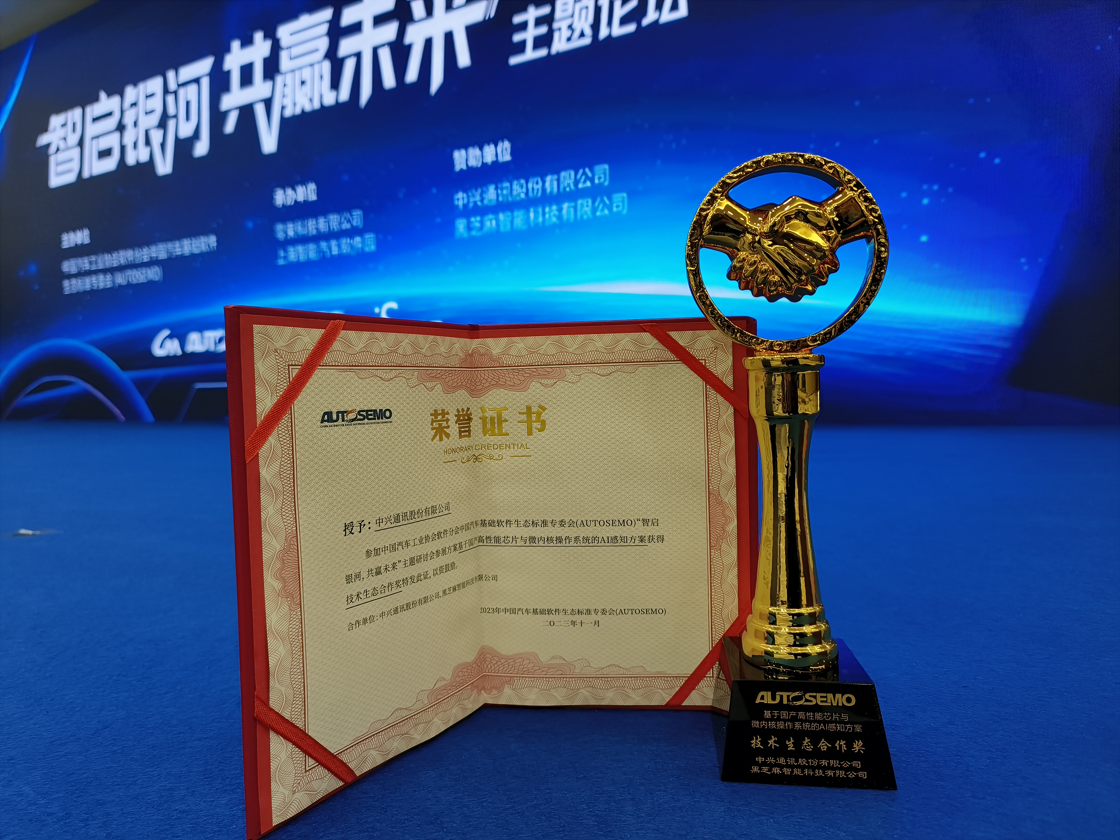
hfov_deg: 73.9
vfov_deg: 58.9
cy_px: 420
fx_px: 744
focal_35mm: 23
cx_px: 560
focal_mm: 5.5
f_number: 1.75
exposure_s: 1/100
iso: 311
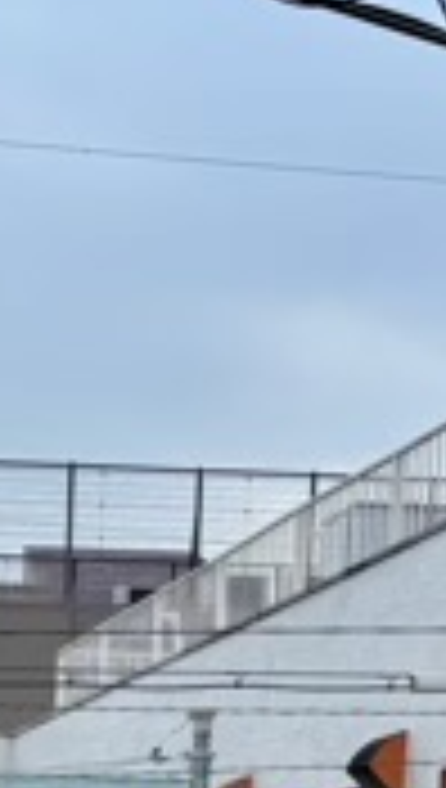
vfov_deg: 17.2
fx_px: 2365
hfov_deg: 10.3
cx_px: -311
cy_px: 1164
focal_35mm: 113
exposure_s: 1/2105
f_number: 1.6
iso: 50
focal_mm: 5.96
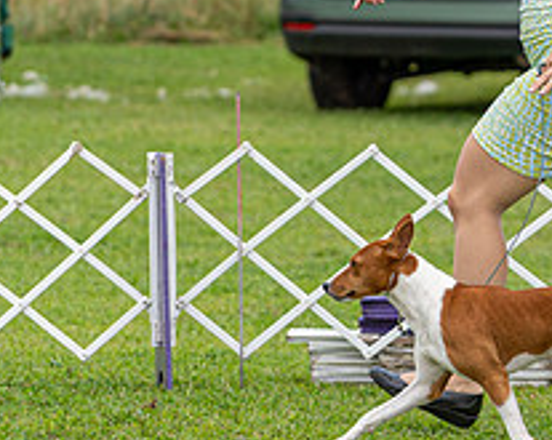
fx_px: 8108
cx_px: 521
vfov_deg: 3.1
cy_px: 45
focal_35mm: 497
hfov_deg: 3.9
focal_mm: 162
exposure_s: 1/1000
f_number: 4
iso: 250
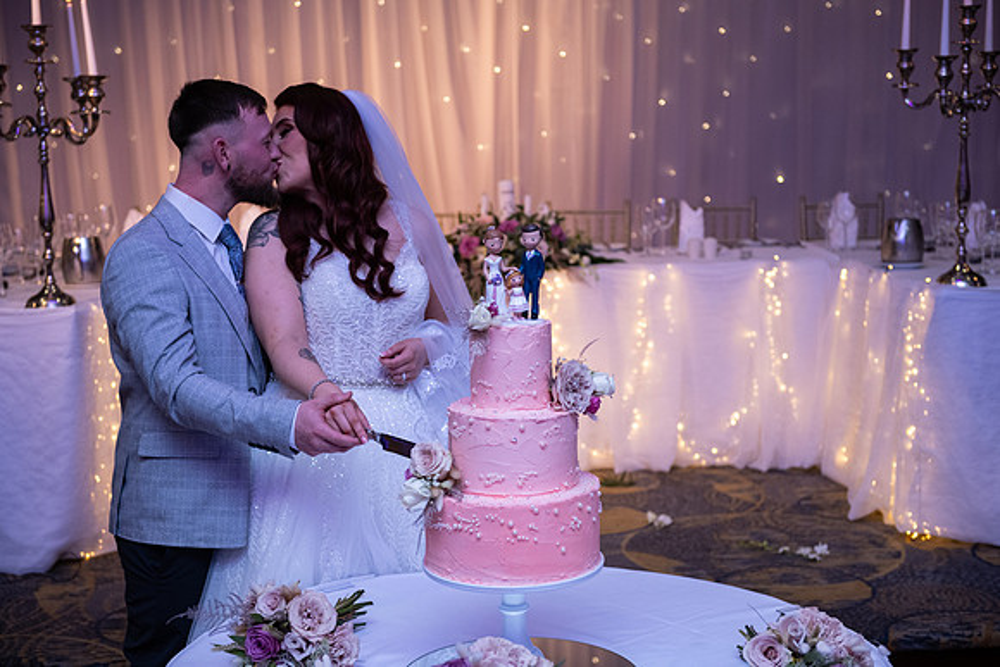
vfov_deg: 24.2
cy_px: 334
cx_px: 500
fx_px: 1556
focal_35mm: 56
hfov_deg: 35.6
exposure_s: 1/160
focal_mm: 56
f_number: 3.5
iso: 800
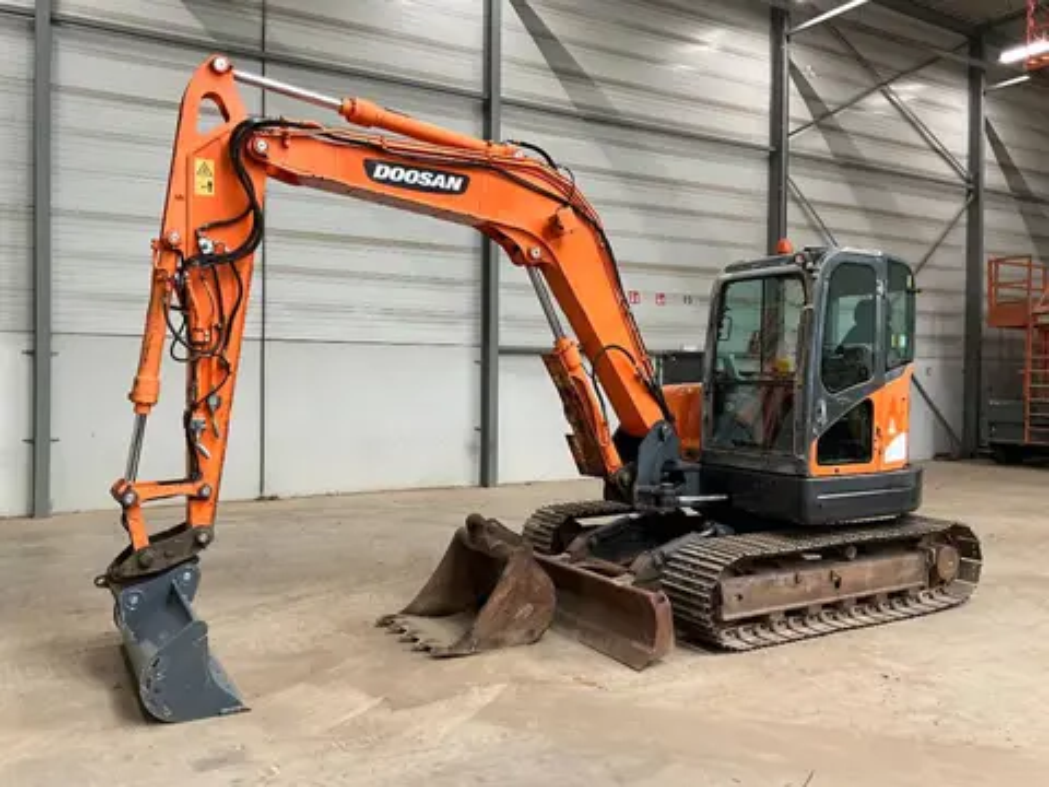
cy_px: 394
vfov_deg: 48.2
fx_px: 879
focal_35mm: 29
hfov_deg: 61.7
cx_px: 524
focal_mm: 3
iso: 100
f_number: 1.8
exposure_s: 1/60
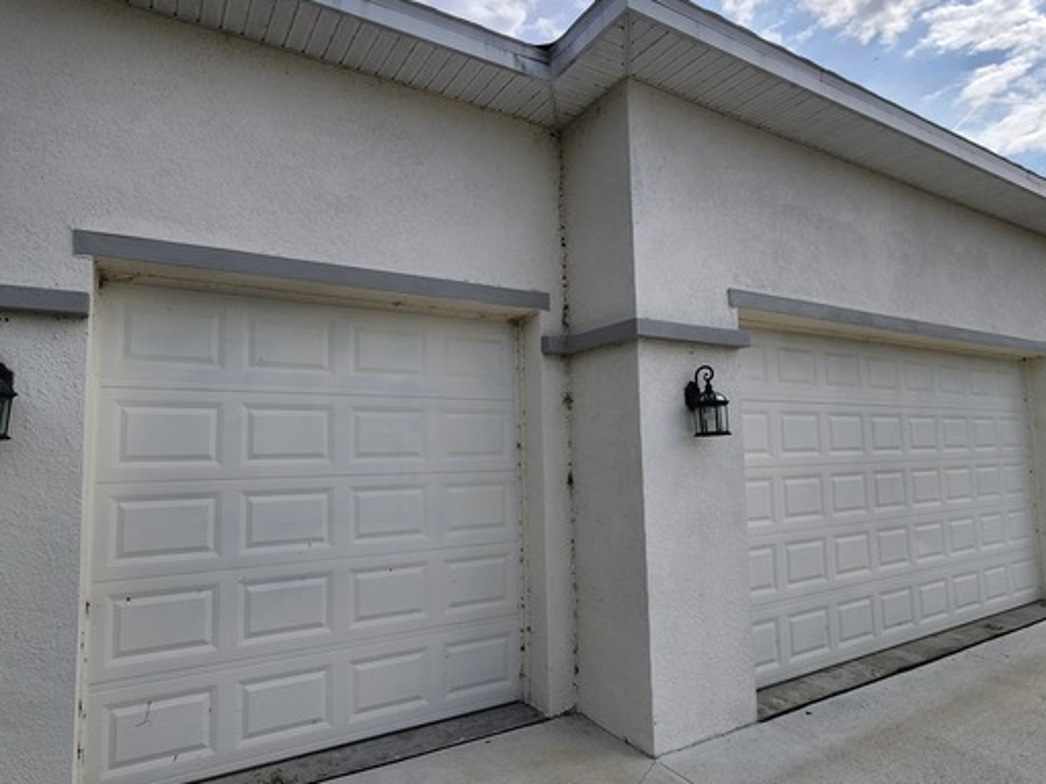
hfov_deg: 90.3
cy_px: 406
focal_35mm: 17
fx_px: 513
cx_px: 440
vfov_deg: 74.7
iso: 50
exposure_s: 1/4210
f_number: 2.2
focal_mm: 2.2
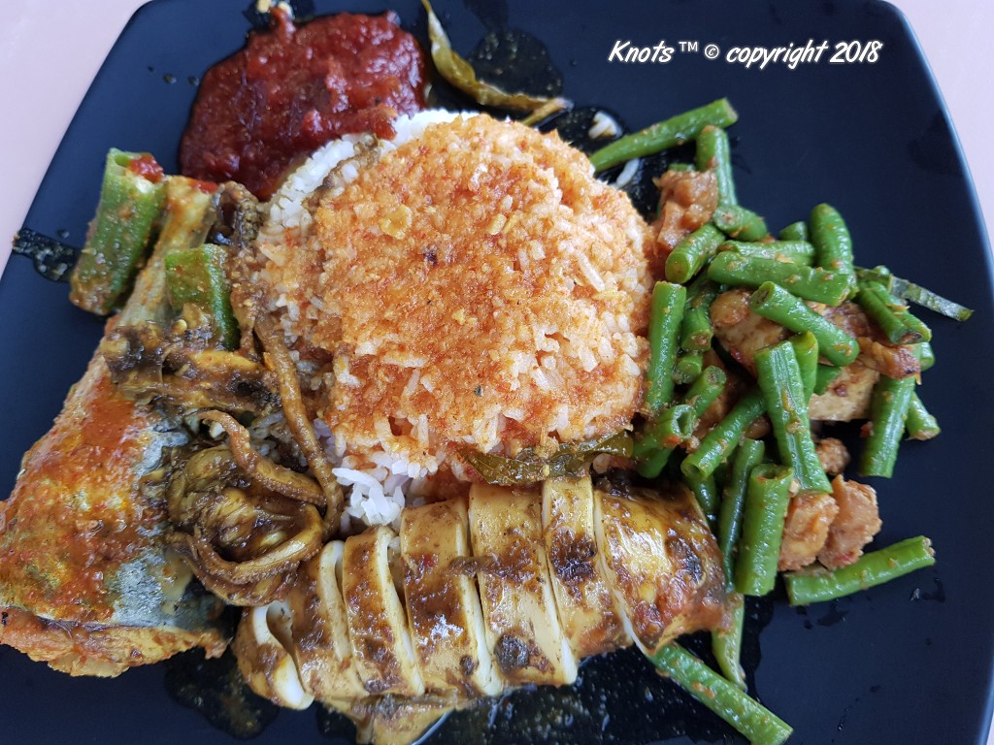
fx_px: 747
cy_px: 372
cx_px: 497
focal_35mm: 26
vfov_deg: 53.1
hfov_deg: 67.3
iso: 100
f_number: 1.7
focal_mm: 4.3
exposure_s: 1/50
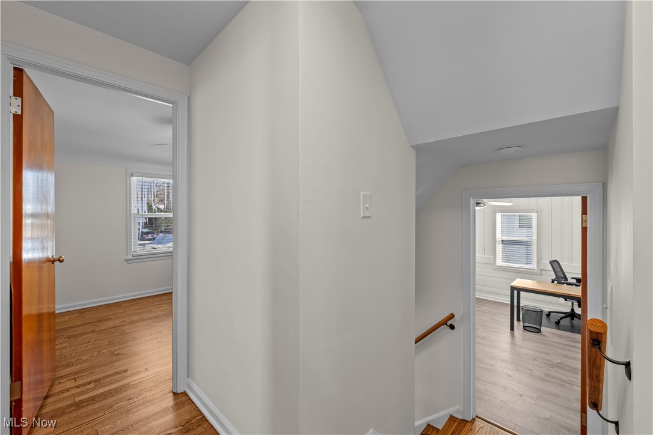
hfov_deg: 100.4
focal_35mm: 15
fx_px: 272
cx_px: 326
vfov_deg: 77.3
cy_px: 218
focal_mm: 15
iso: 320
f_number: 8
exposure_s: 1/6
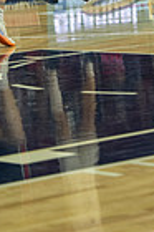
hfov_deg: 5.3
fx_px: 1659
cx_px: 56
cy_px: -93
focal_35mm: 258
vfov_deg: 7.9
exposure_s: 1/1250
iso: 2000
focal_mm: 80
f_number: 2.8
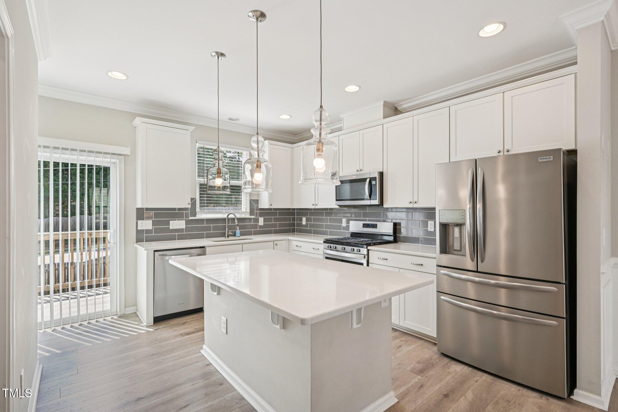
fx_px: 283
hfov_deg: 95.0
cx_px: 309
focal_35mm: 16
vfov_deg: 72.0
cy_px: 206
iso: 100
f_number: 8
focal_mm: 16.5
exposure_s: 1/30
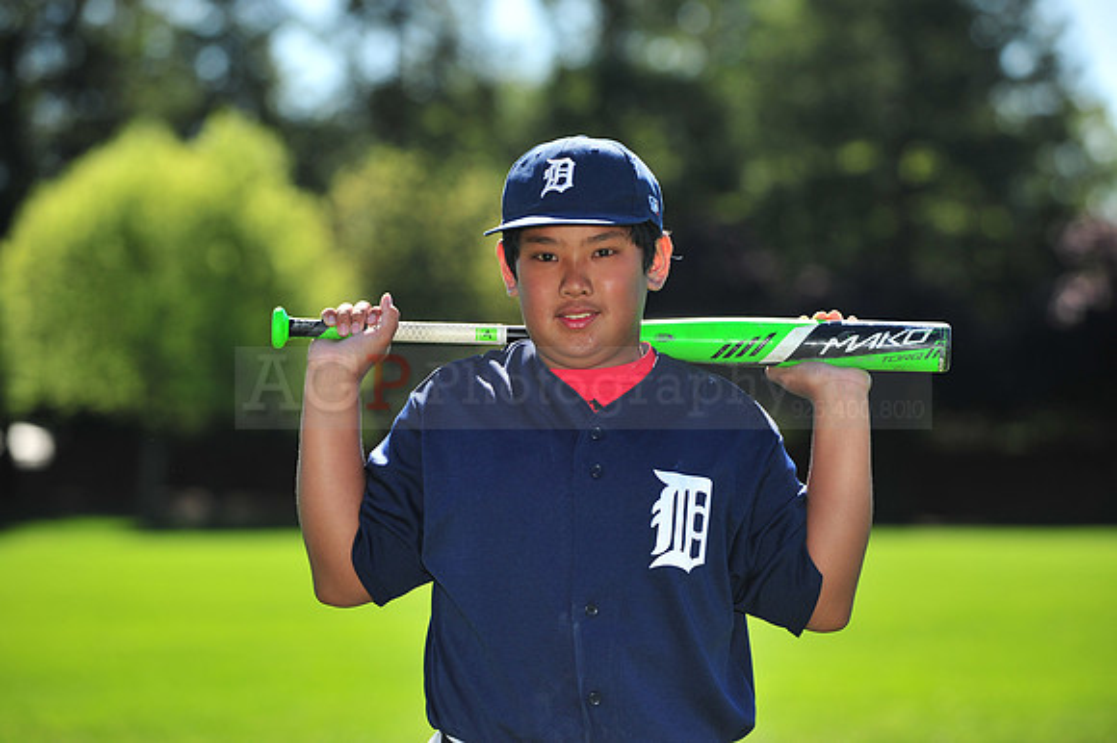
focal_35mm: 175
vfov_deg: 7.8
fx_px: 5427
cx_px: 558
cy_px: 372
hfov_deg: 11.8
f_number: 5
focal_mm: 175
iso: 320
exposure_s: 1/1600
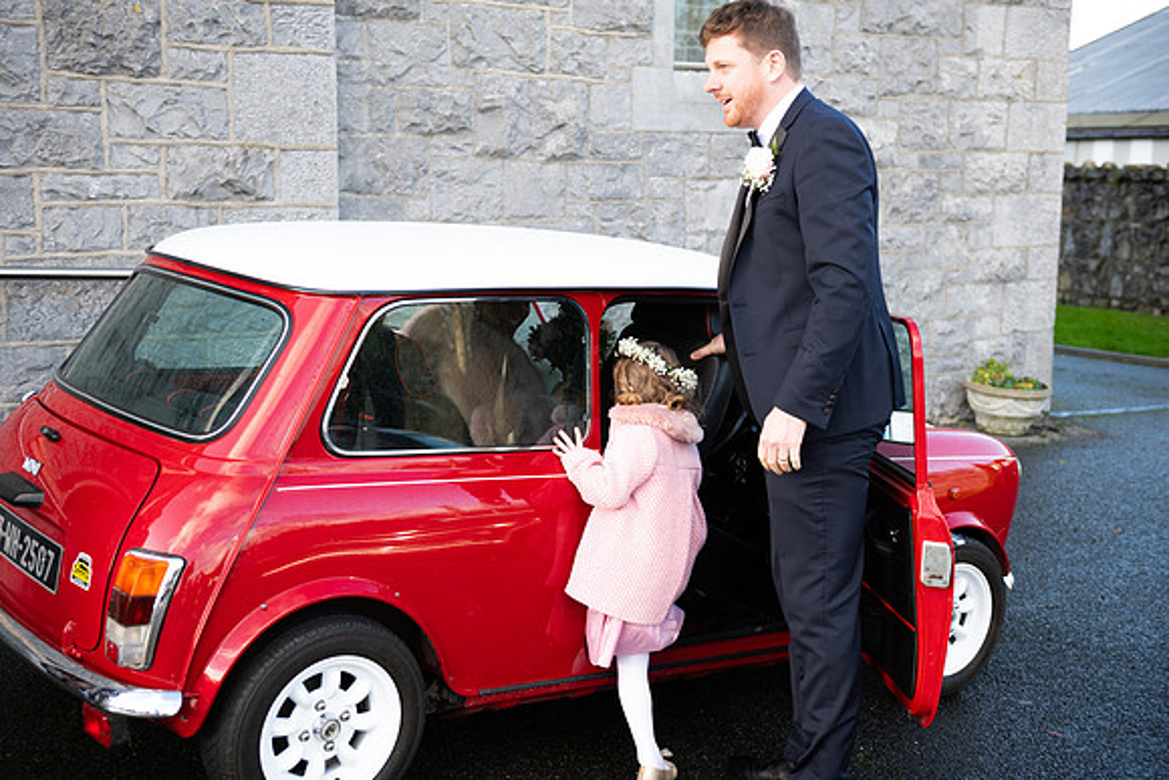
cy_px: 390
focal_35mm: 48
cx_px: 584
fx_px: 1559
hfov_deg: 41.1
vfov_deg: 28.1
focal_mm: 48
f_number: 3.5
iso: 200
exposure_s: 1/160
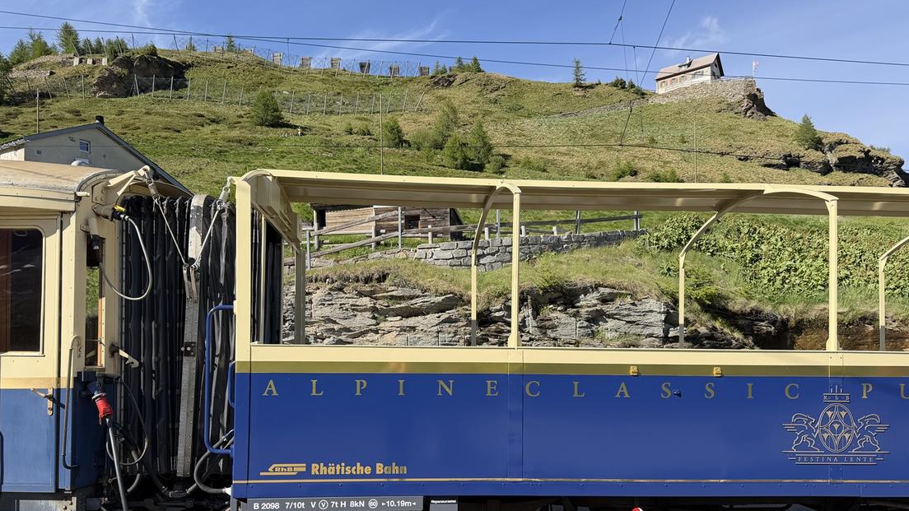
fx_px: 651
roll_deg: +1.7
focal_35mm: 27
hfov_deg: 69.9
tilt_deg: +2.2
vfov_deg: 42.3
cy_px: 343
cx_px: 444
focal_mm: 6.76
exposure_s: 1/2703
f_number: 1.78
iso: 80
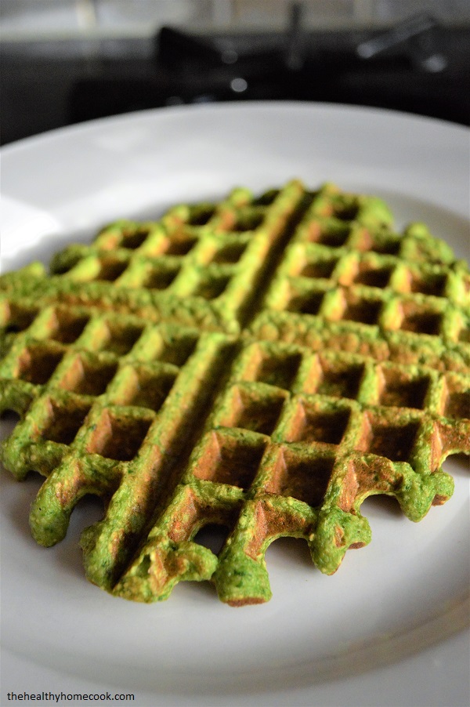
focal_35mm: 42
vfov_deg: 46.4
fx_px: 824
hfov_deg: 31.8
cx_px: 235
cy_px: 354
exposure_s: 1/500
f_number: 4.5
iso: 3200
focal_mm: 28
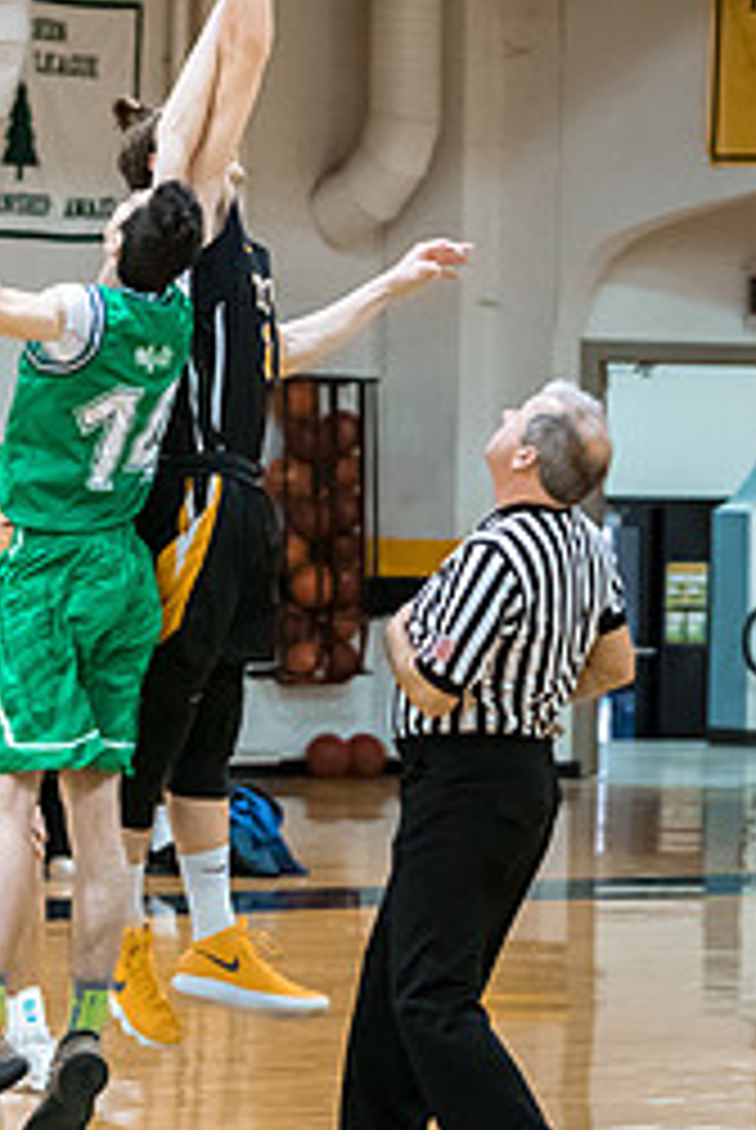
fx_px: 7759
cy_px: 392
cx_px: 99
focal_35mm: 247
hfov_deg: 5.6
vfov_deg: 8.3
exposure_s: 1/400
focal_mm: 92
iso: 3200
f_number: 2.8
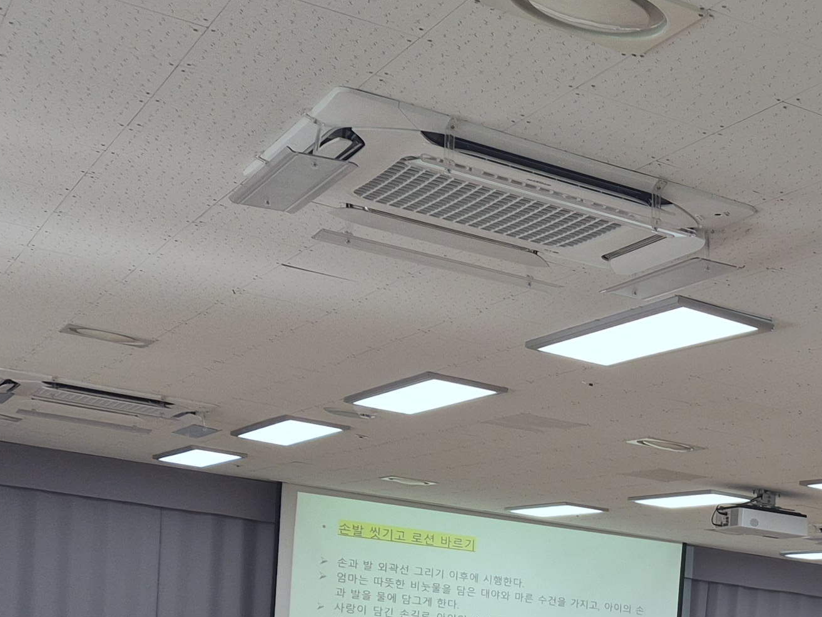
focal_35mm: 70
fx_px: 1663
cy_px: 807
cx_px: 1062
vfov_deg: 19.4
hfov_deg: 24.4
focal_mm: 5.4
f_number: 1.8
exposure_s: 1/141
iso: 25
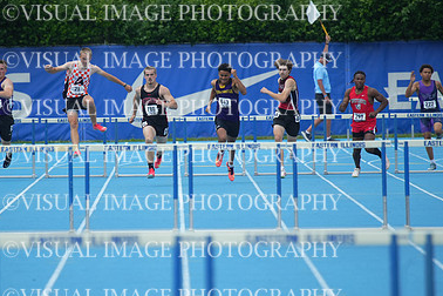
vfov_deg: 2.6
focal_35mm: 537
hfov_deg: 3.8
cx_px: 172
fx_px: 6608
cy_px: 131
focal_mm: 350
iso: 400
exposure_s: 1/1250
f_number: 5.6
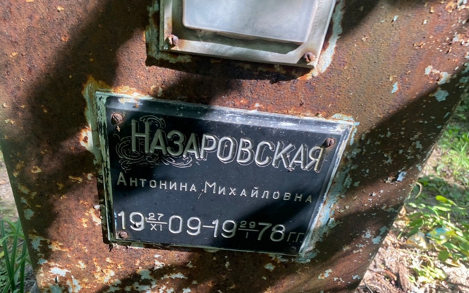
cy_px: 171
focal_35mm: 28
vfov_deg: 44.4
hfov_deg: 66.5
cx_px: 232
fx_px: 358
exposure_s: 1/121
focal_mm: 4.25
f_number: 1.8
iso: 100
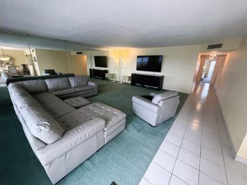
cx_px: 124
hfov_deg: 106.2
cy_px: 92
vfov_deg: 89.9
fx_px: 93
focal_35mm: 13
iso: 200
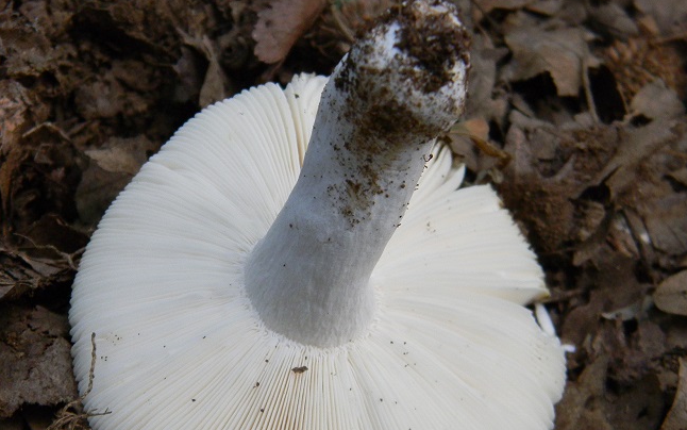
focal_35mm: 109
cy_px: 282
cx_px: 339
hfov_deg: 19.1
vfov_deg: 12.0
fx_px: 2041
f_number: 4.5
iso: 293
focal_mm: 15.1
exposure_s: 1/30
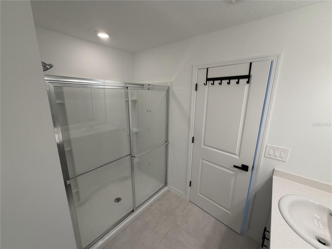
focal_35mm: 14
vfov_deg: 85.7
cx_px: 166
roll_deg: -0.2
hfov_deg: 102.1
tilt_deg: -13.6
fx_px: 134
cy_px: 124
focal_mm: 2.22
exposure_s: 1/120
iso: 64
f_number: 2.2
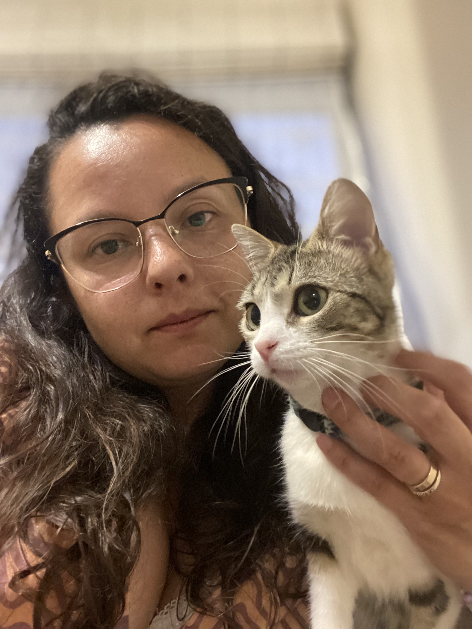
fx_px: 545
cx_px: 236
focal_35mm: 30
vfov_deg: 60.0
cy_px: 314
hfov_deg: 46.8
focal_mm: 2.71
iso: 800
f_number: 2.2
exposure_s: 1/14
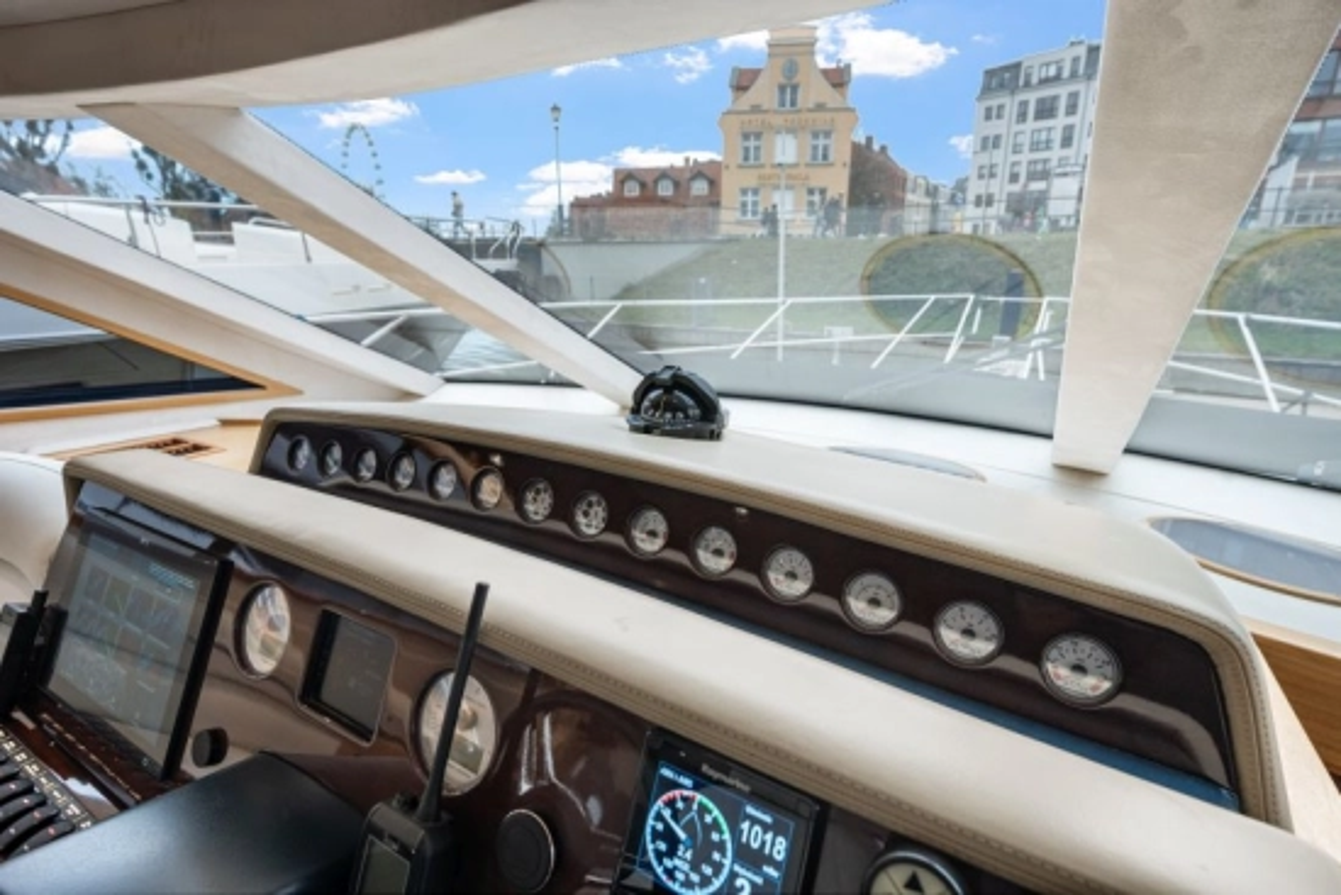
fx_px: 671
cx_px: 670
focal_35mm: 18
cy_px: 448
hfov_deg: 90.0
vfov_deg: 67.4
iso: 1250
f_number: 6.3
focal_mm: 18
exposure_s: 1/250
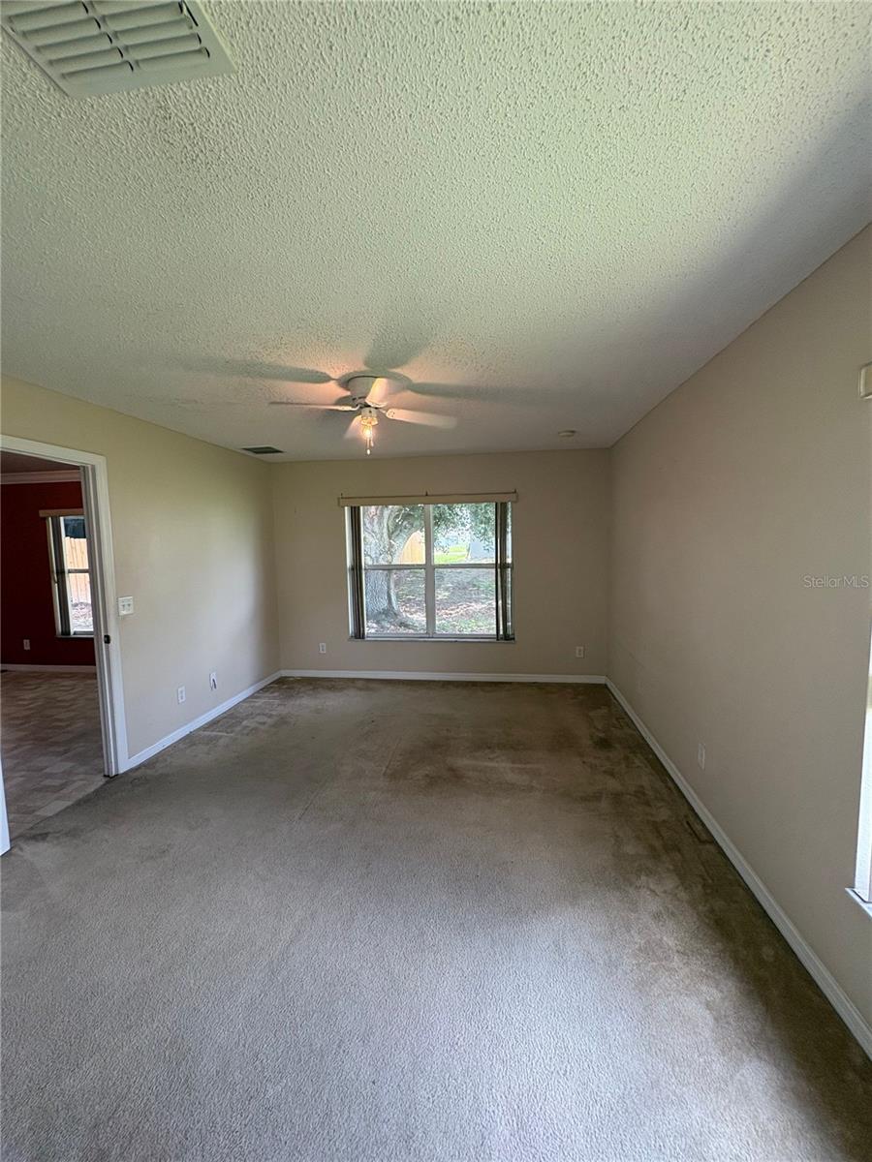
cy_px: 581
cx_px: 436
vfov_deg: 102.1
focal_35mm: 14
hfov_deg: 85.7
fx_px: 470
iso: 200
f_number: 2.2
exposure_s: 1/120
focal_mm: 2.22
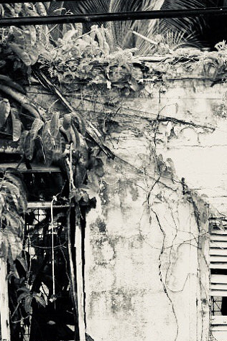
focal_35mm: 354
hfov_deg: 3.9
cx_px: 275
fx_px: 3353
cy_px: 275
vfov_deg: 5.8
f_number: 5
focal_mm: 70
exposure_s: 1/400
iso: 100
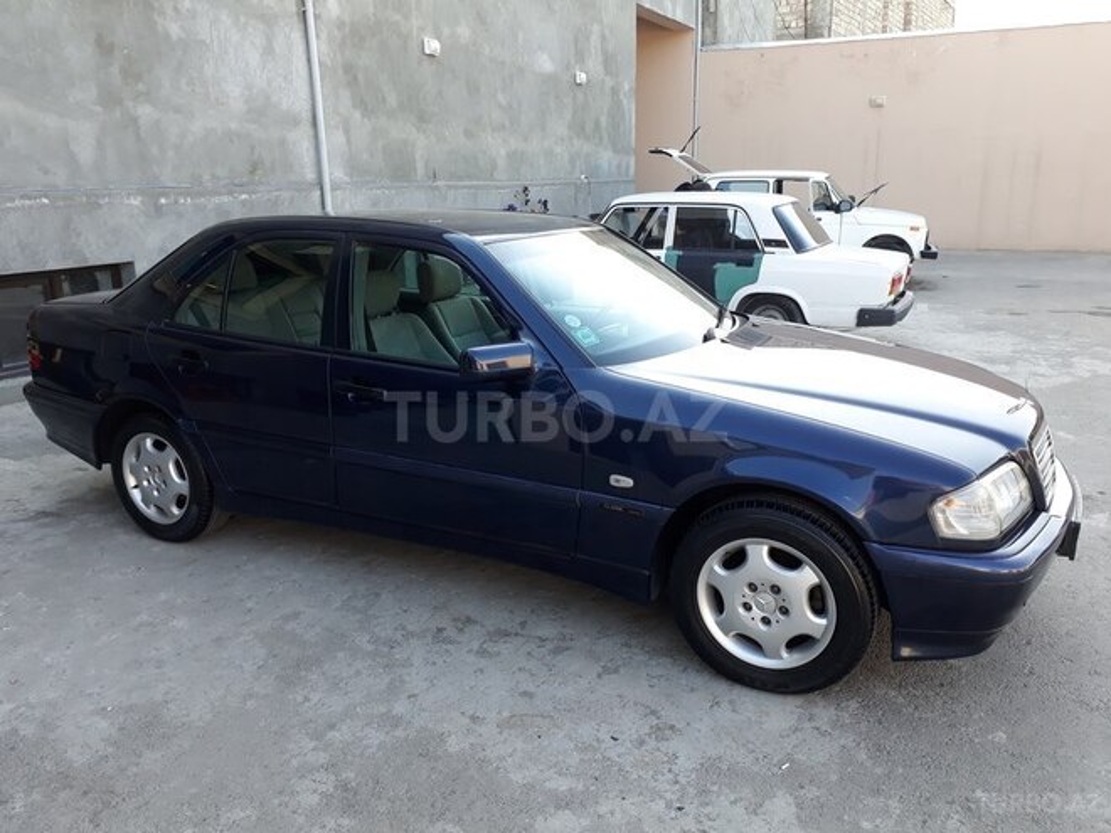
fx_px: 867
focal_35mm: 27
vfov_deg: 51.4
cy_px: 416
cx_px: 556
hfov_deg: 65.3
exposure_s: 1/121
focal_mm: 3.6
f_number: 1.9
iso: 40
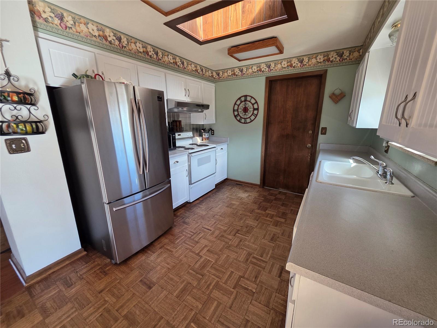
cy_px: 164
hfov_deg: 106.2
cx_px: 218
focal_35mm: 13
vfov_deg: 89.9
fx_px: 164
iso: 125
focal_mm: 2.2
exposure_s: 1/120
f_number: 1.9
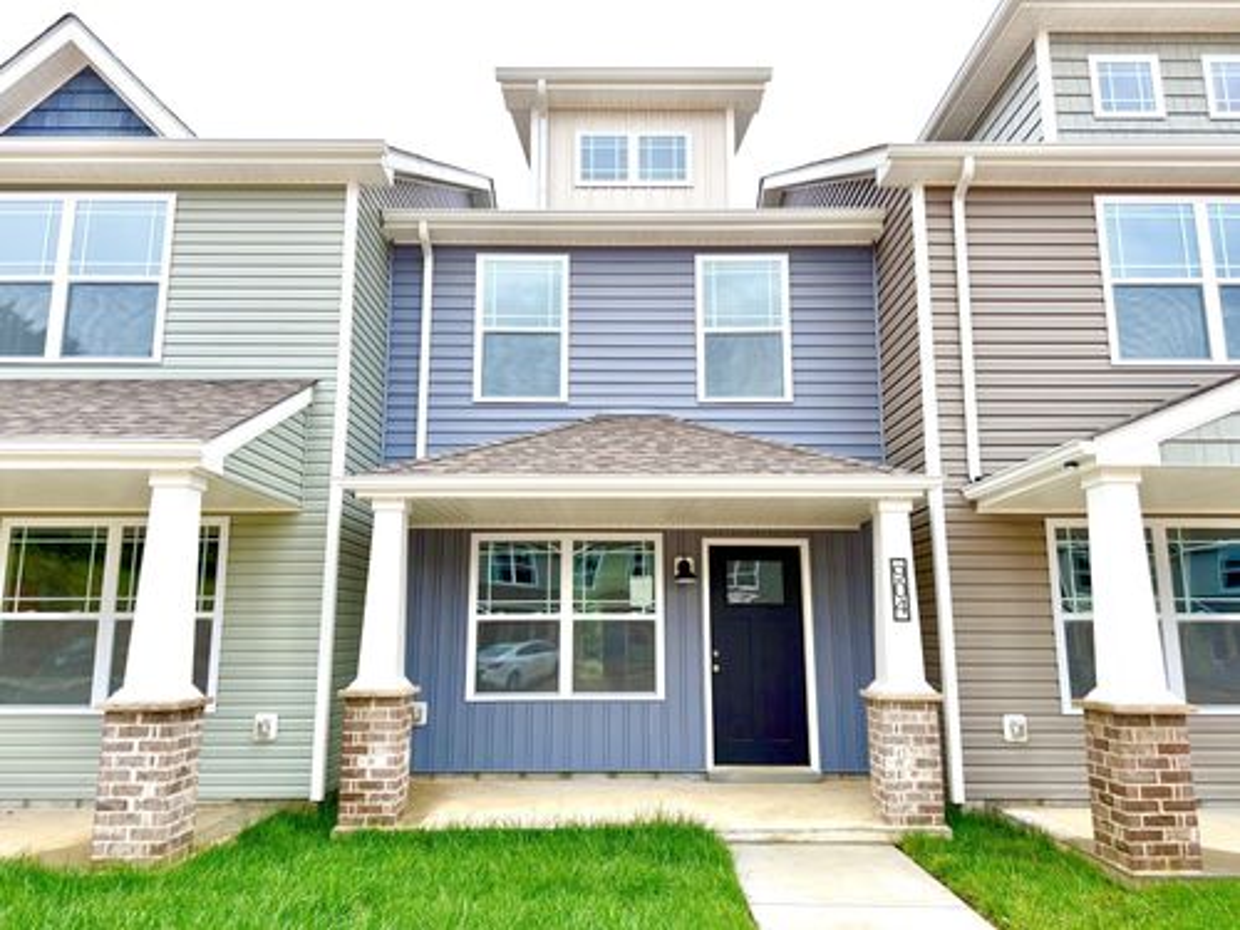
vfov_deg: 56.8
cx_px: 620
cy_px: 465
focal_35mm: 24
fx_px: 860
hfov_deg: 71.6
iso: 100
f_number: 1.78
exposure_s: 1/4975
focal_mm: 6.76
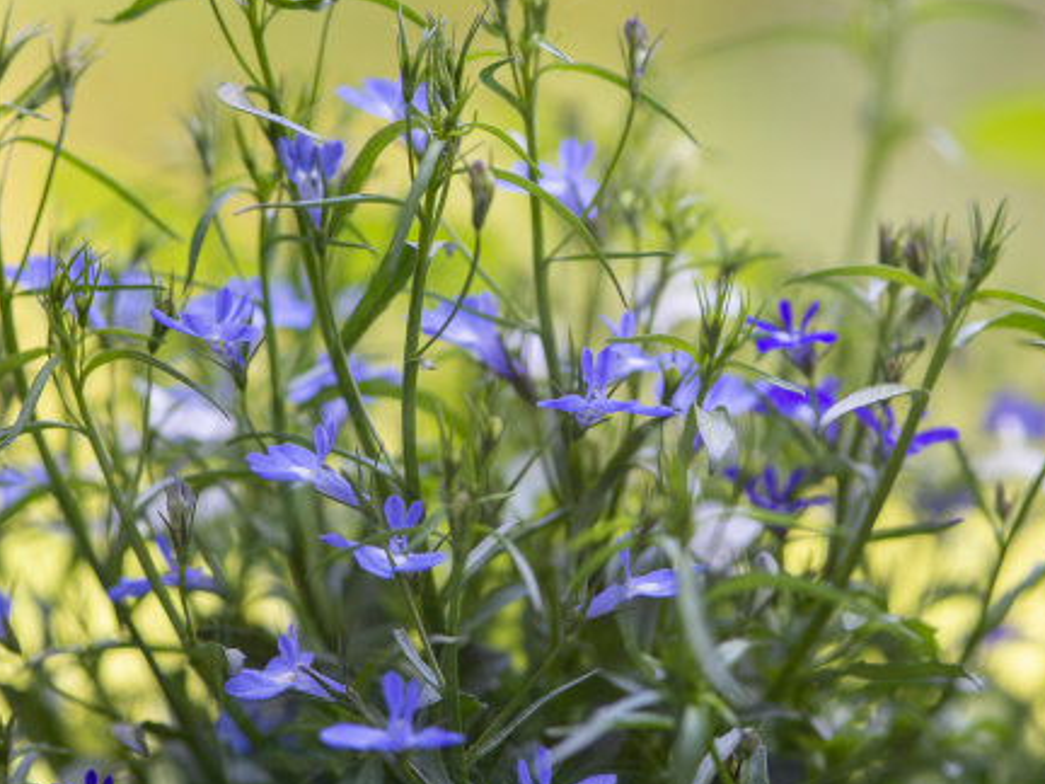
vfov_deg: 10.4
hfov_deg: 13.8
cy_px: 382
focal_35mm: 143
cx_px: 506
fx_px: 4317
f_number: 4.5
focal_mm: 105
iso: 320
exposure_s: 1/200
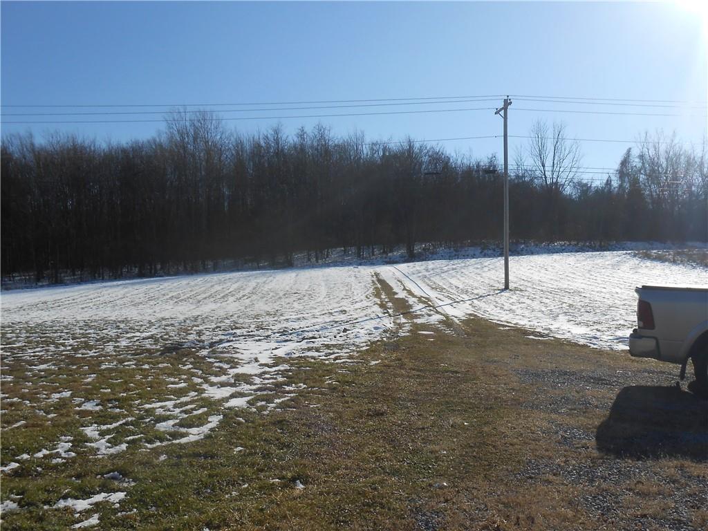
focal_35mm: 26
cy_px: 266
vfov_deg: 53.1
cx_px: 354
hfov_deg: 67.3
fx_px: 532
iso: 80
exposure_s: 1/1500
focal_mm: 4.6
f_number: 3.5
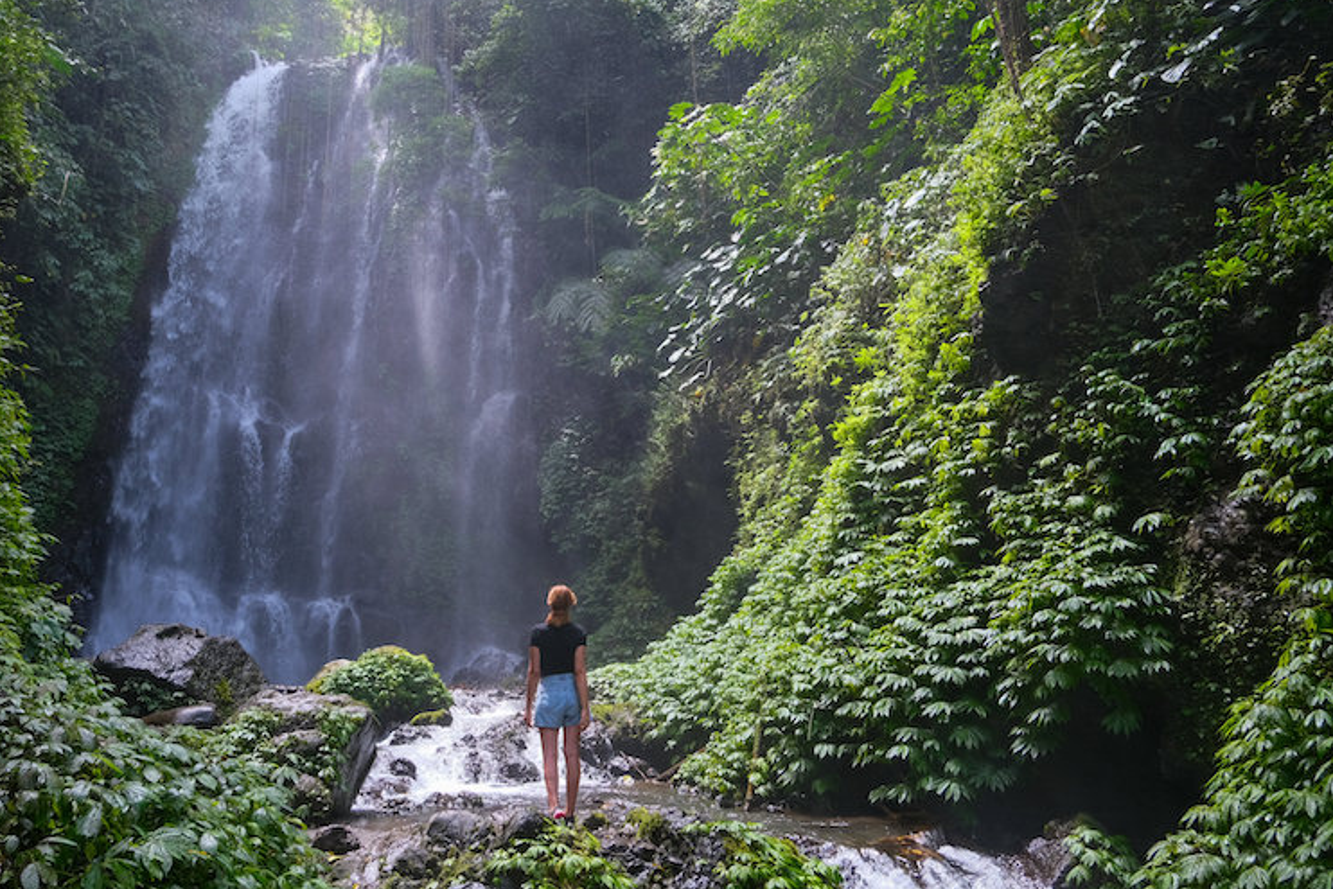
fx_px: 1148
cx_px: 573
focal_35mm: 31
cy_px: 414
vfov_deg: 42.3
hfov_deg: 60.0
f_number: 5
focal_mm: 15
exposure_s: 1/105
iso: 320
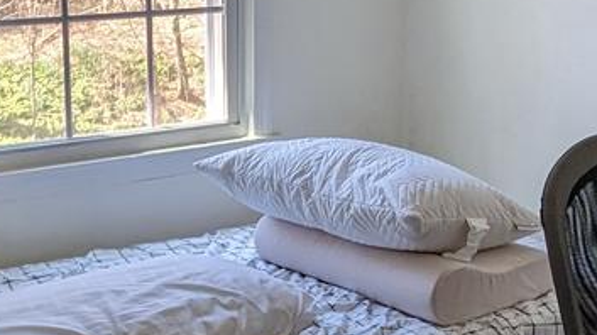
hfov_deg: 27.9
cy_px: 137
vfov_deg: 15.8
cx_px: 331
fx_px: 1202
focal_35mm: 76
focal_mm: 2.35
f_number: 2.2
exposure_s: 1/120
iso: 56
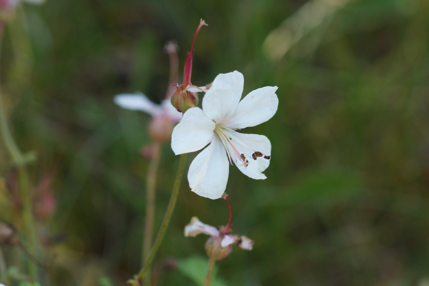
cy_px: 143
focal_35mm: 150
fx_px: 1787
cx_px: 214
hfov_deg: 13.7
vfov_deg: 9.1
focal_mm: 100
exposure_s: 1/160
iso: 320
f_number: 4.5
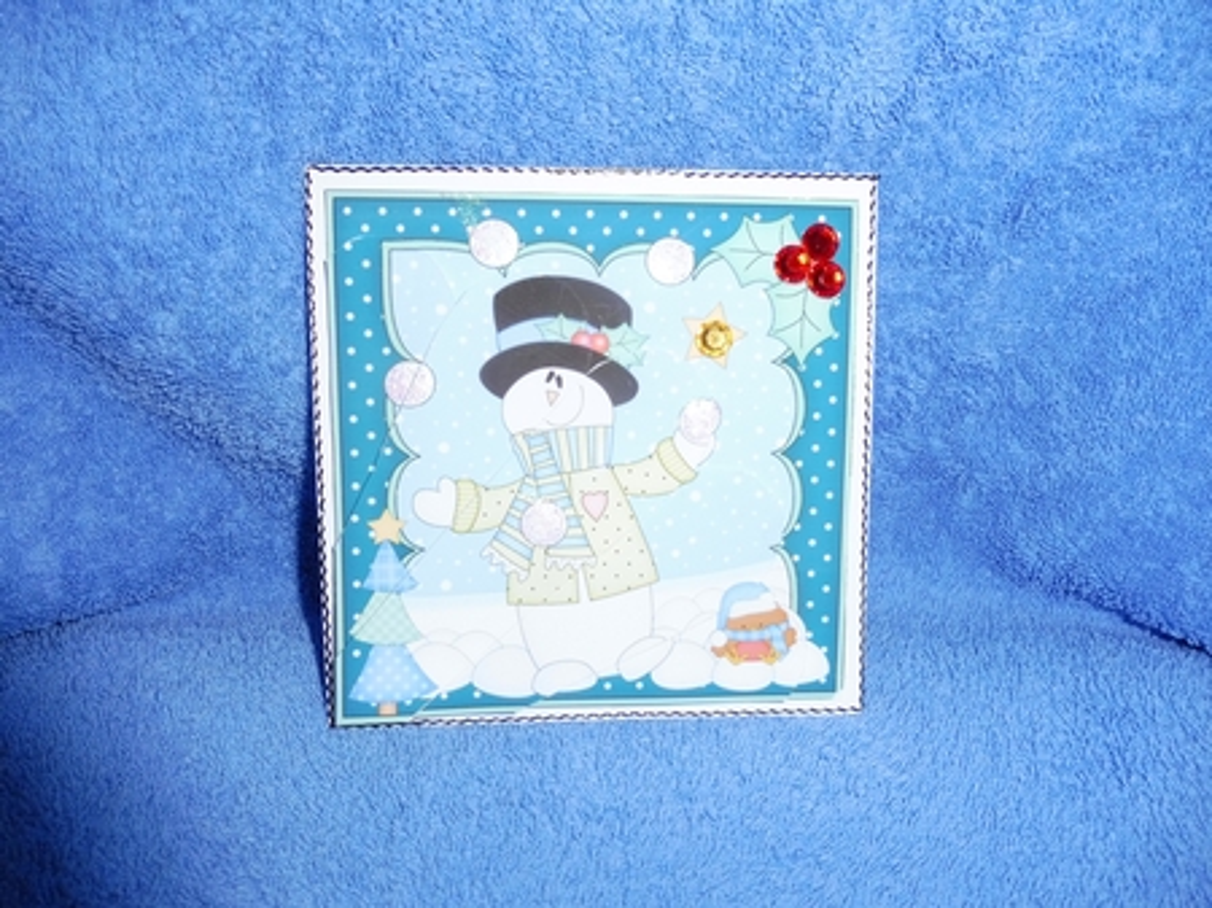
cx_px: 606
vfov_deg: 56.8
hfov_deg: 71.6
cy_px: 454
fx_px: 840
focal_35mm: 24
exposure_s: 1/60
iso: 200
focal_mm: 4.3
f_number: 3.3
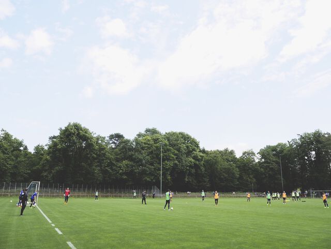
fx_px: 268
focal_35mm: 28
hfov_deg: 63.4
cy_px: 124
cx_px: 166
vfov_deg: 49.8
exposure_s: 1/320
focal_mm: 14
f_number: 7.1
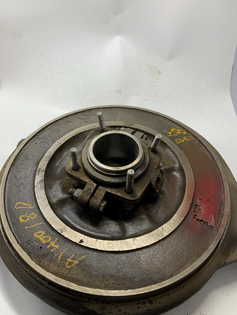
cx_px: 118
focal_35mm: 26
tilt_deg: -51.6
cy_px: 158
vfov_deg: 67.3
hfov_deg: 53.1
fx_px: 237
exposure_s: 1/122
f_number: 1.8
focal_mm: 4.25
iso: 32
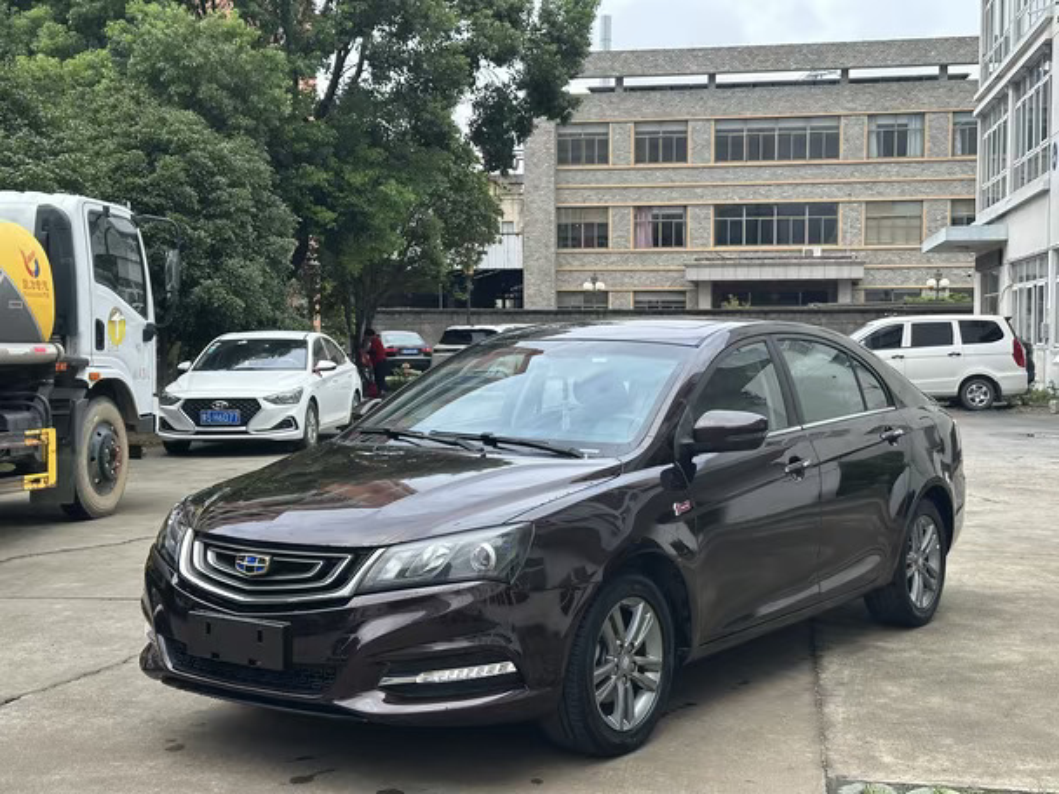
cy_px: 397
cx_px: 530
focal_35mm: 48
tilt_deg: -1.9
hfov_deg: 39.7
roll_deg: +0.0
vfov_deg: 30.3
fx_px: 1468
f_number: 1.78
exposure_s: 1/1541
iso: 64
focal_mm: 6.86
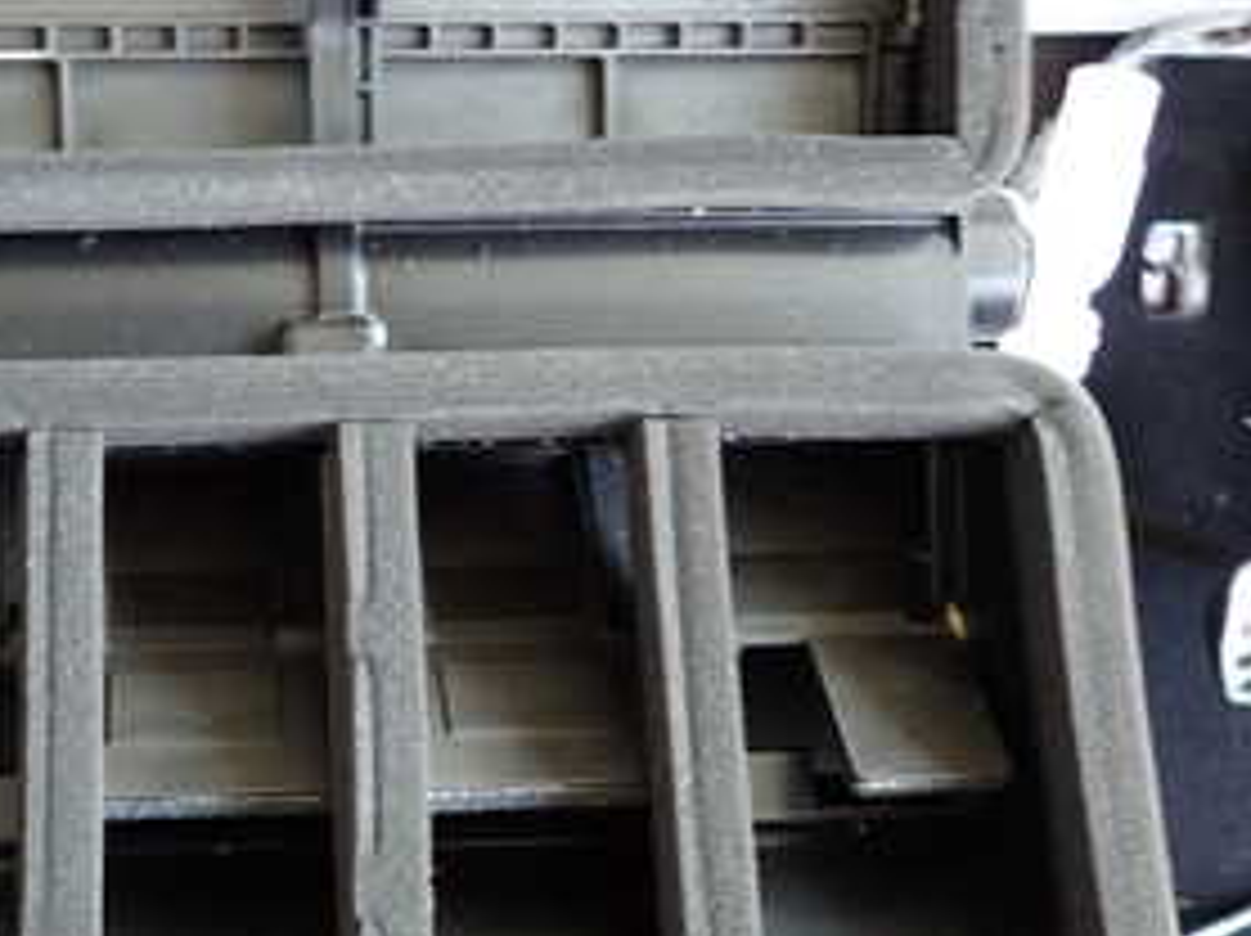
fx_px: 1950
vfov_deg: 26.9
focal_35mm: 54
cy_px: 356
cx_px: 302
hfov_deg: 34.8
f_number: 2
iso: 200
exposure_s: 1/40
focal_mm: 4.5
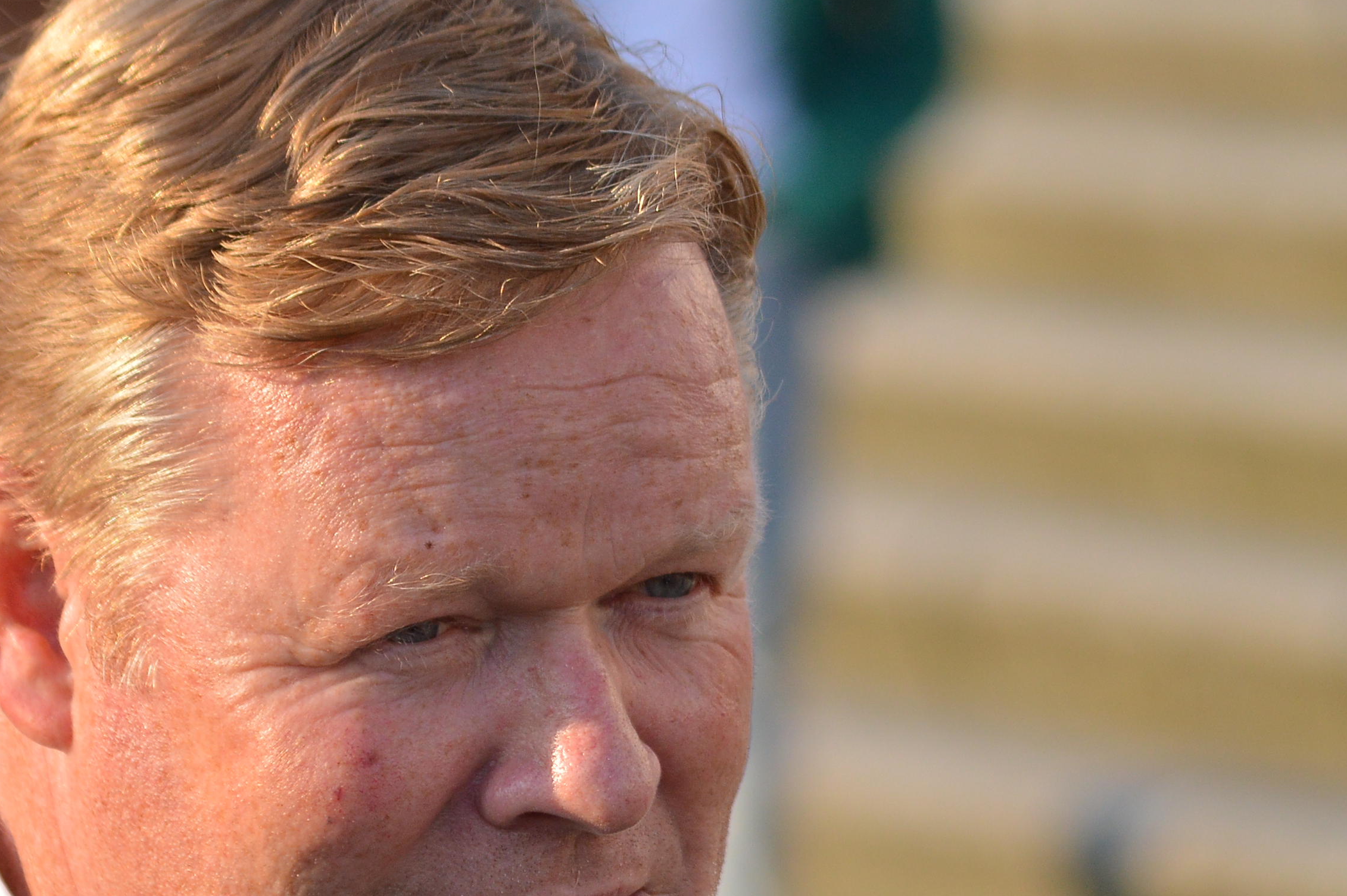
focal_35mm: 365
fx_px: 13645
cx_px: 527
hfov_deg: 5.7
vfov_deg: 3.8
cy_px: 727
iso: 320
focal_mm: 122
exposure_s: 1/1250
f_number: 4.2
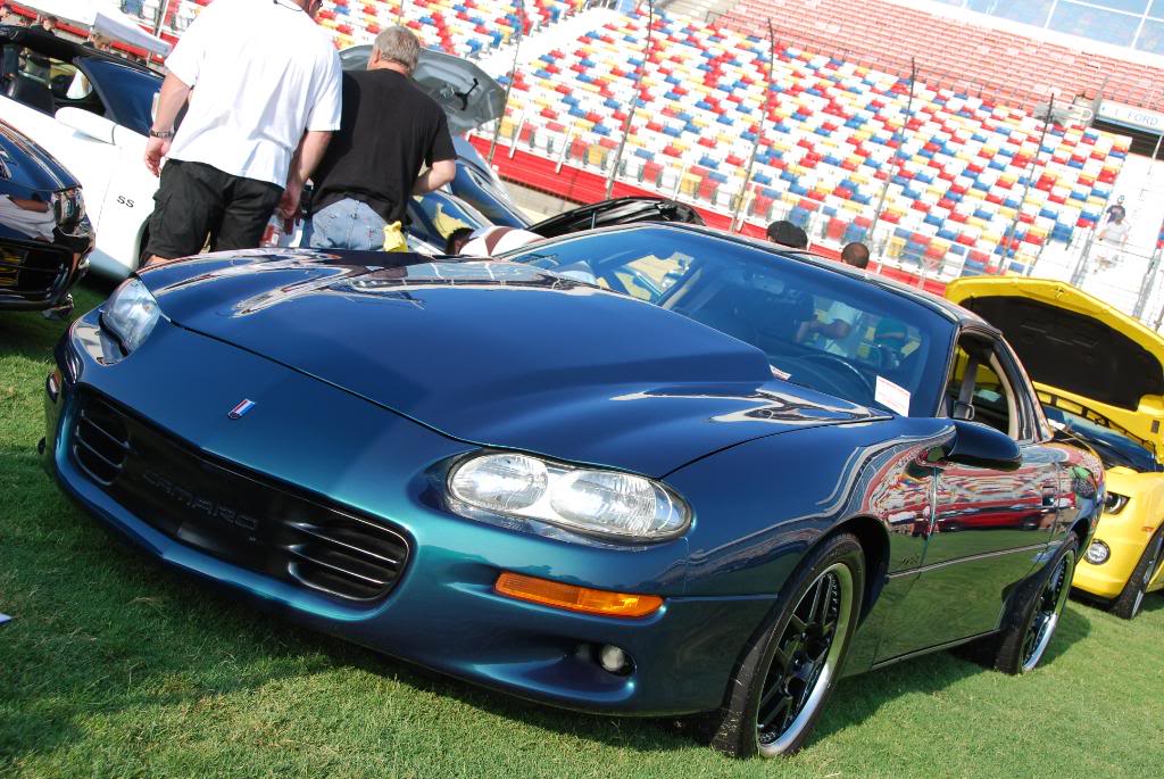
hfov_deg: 41.1
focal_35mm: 48
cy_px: 390
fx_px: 1554
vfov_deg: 28.1
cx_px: 582
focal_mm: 32
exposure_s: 1/200
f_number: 10
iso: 200
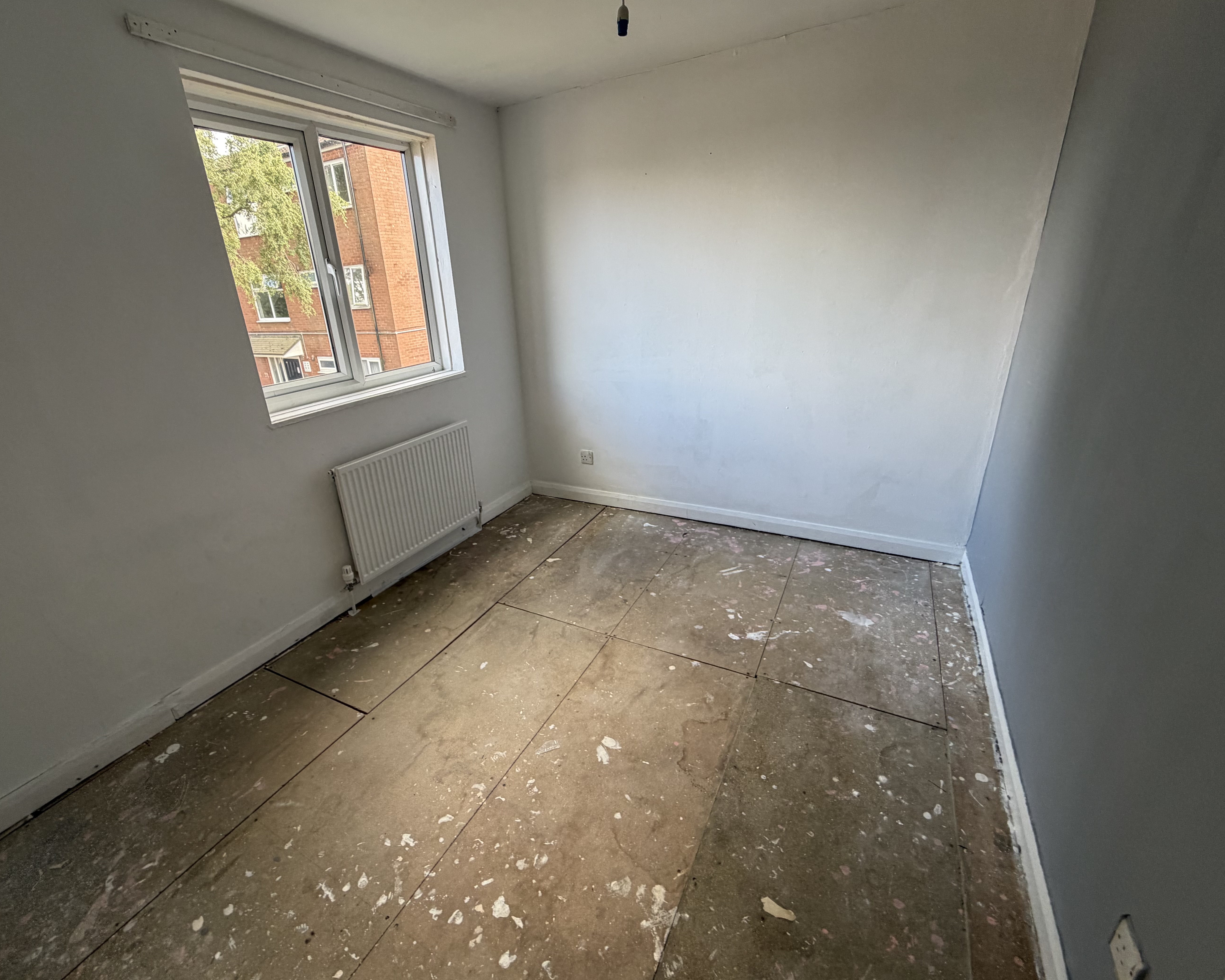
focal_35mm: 15
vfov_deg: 84.0
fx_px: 544
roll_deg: +3.7
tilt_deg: -21.3
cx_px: 568
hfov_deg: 96.6
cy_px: 491
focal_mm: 2.22
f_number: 2.2
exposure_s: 1/121
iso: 200
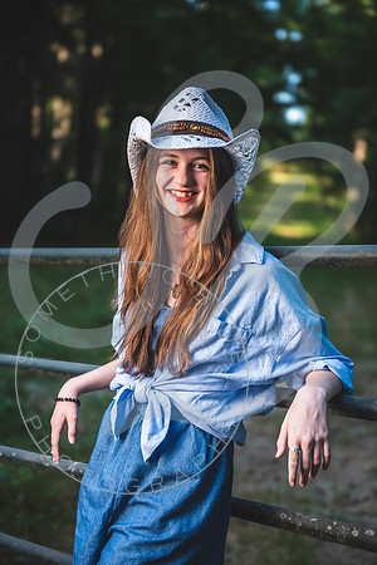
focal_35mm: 58
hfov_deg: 23.4
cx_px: 188
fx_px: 911
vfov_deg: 34.5
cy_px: 282
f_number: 2.8
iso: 100
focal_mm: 58
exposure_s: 1/320
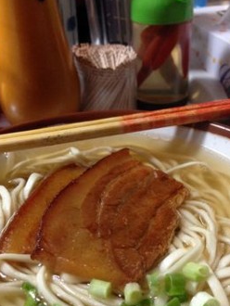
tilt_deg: -34.5
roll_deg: +2.0
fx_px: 398
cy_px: 185
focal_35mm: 45
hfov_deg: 32.2
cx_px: 118
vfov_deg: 41.8
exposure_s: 1/20
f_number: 2.4
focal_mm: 4.12
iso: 250
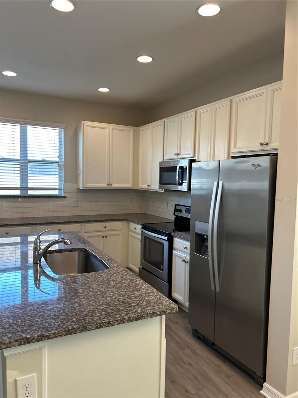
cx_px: 149
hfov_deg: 53.1
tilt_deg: -5.3
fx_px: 298
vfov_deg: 67.3
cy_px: 199
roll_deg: -1.1
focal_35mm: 26
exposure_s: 1/60
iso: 80
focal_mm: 5.7
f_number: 1.5
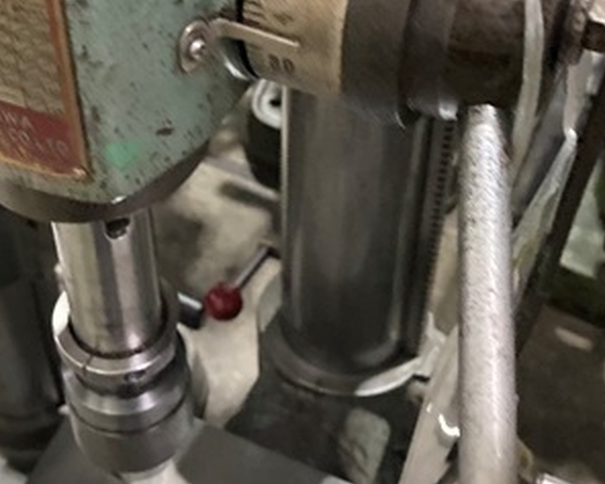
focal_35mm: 59
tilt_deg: -42.0
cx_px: 178
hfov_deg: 31.6
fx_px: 1057
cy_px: 78
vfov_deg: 25.3
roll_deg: +2.7
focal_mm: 3.99
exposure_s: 1/30
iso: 500
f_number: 1.8
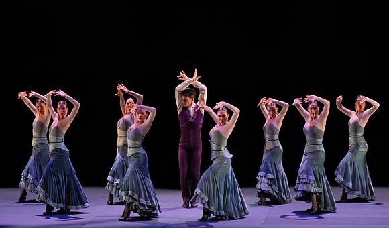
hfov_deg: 9.1
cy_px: 148
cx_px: 203
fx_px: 2455
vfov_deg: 5.3
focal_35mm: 236
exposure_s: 1/400
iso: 10000
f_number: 6.3
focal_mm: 198
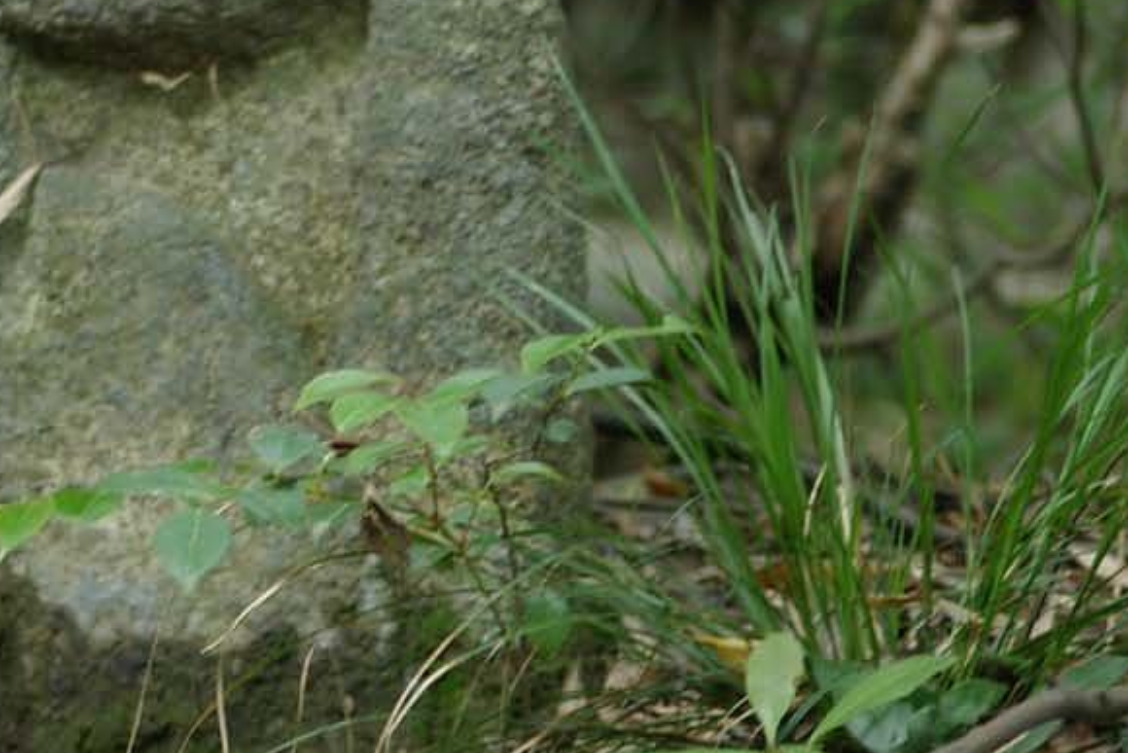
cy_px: 77
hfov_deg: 8.3
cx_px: -251
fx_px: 7656
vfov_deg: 5.6
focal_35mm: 244
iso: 200
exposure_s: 1/30
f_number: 2.8
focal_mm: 63
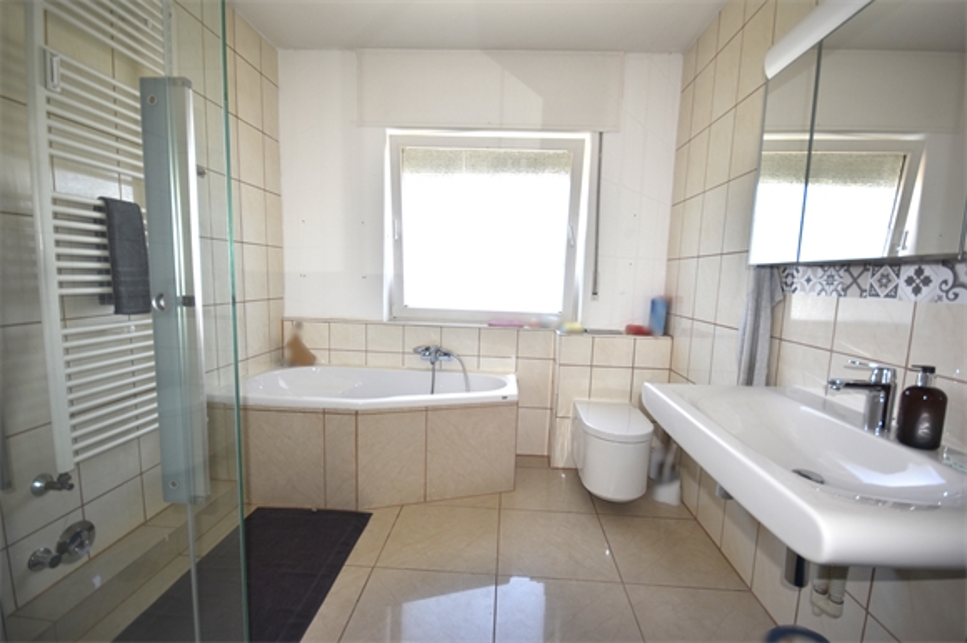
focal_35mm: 15
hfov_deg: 100.4
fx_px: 403
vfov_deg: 77.3
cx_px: 484
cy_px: 322
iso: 220
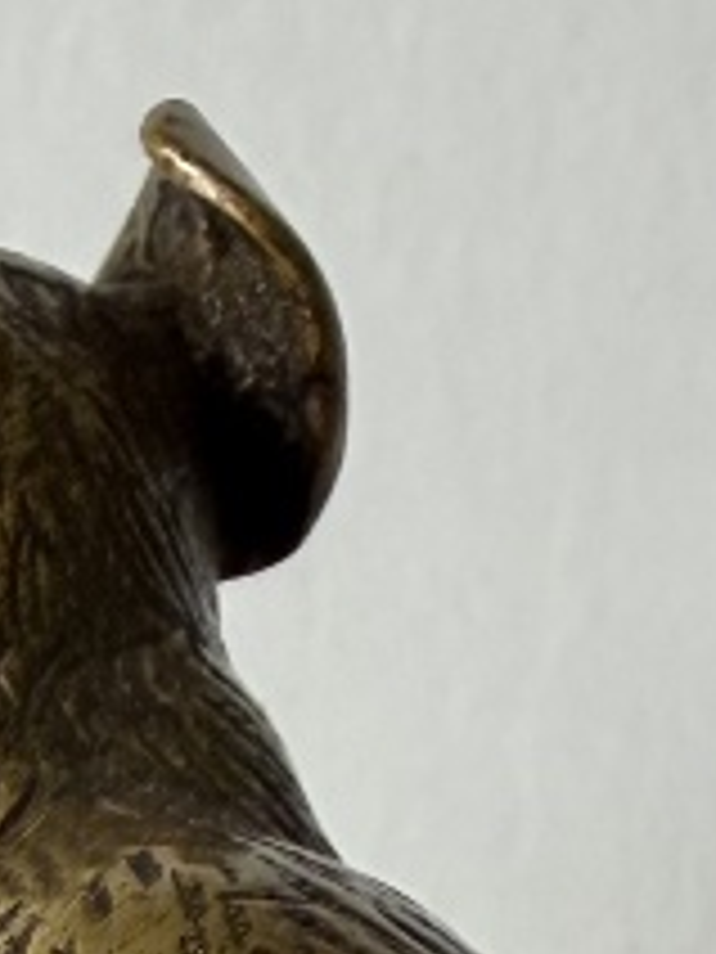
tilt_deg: -10.1
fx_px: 3751
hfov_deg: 10.8
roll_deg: -3.3
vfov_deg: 11.8
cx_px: -72
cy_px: 2300
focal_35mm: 136
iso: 160
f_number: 2.2
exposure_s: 1/99
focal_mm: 2.22
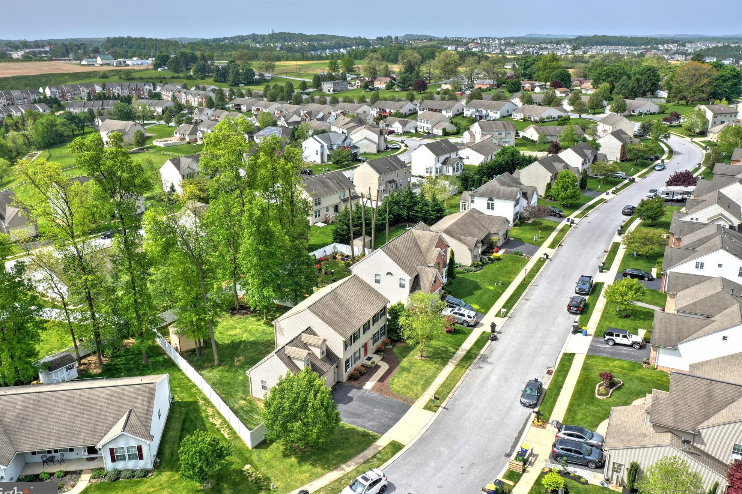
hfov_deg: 63.7
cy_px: 254
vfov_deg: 44.9
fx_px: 598
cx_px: 359
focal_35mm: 29
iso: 100
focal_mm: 10.3
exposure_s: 1/400
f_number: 5.6
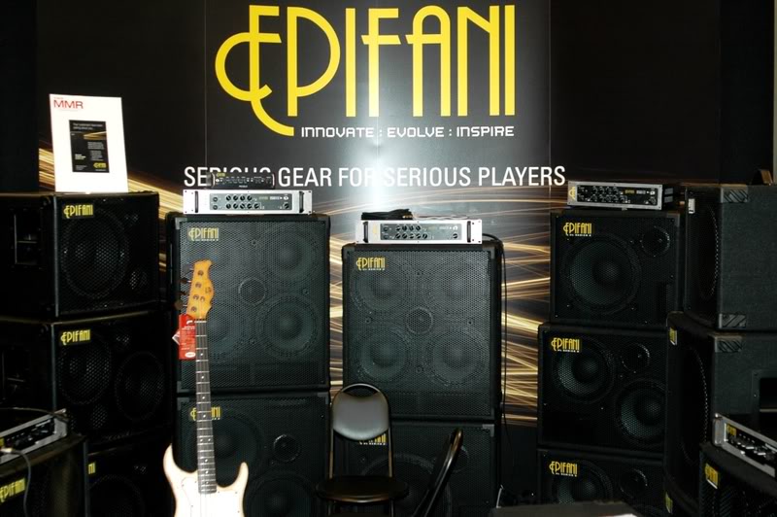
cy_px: 258
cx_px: 388
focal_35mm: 52
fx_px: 1132
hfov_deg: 37.9
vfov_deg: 25.7
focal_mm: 35
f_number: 3.5
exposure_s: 1/60
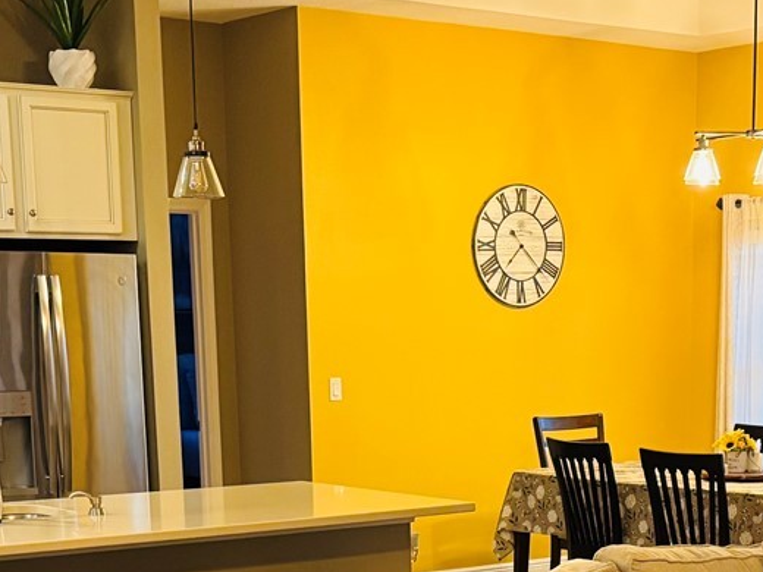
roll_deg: +0.7
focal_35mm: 80
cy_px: 678
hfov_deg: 24.3
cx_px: 492
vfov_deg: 17.6
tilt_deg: -12.4
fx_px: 1763
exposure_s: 1/60
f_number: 1.6
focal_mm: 5.96
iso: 400
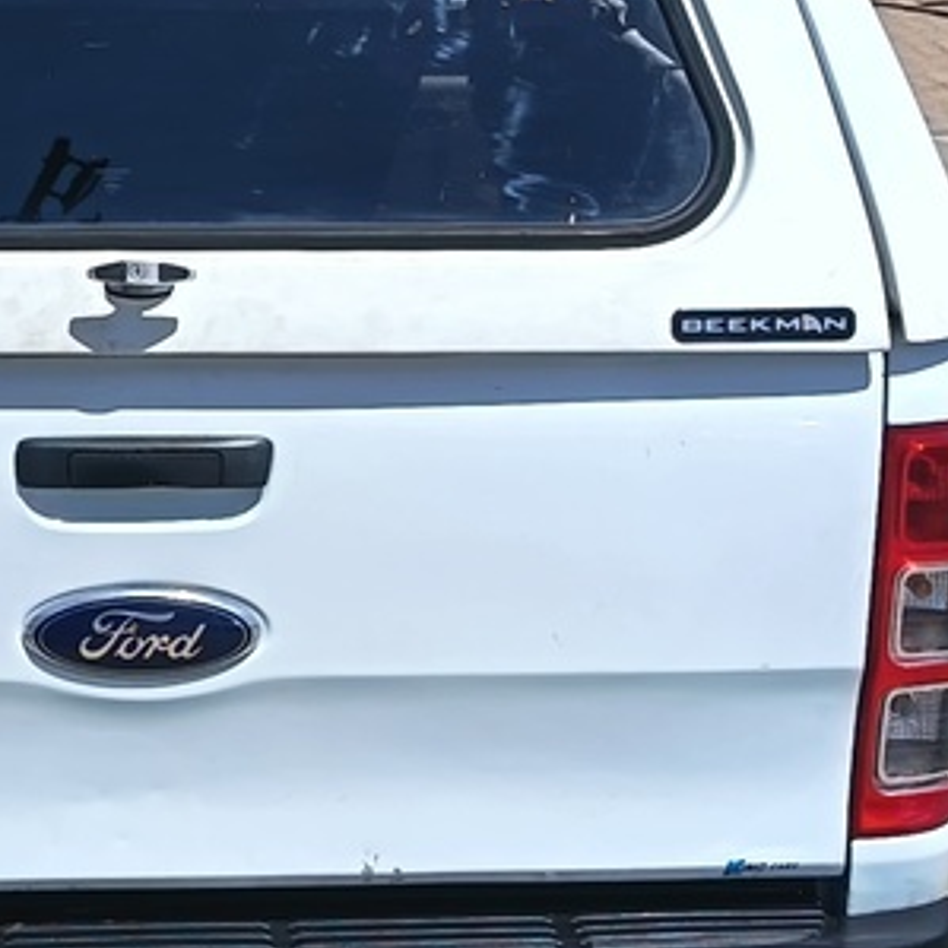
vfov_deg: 17.4
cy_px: 434
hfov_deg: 17.2
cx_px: 140
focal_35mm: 100
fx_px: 3098
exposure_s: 1/1342
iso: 100
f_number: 1.75
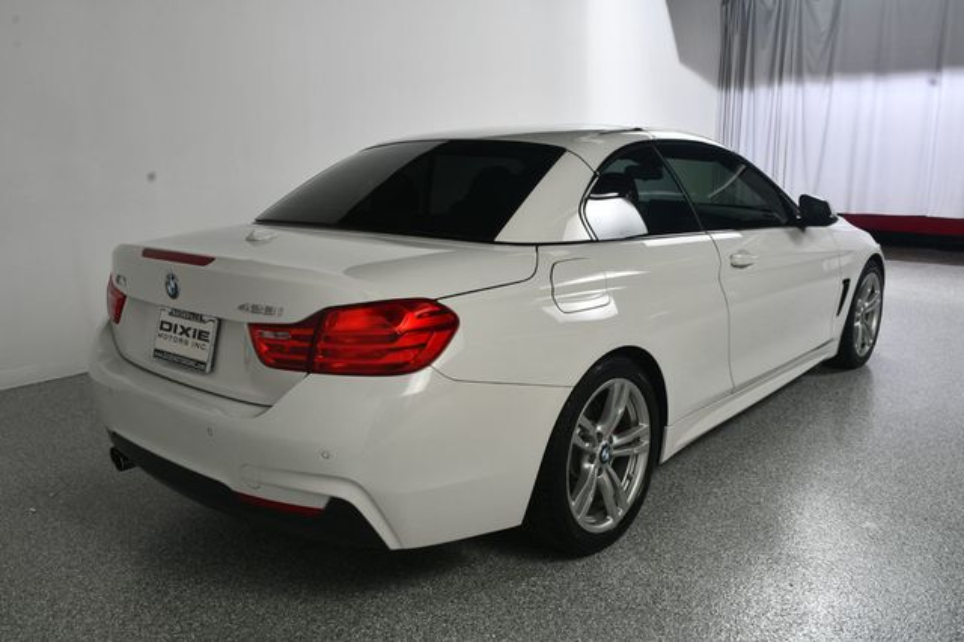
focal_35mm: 30
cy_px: 321
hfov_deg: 62.0
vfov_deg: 43.6
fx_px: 803
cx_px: 482
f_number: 13
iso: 100
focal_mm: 20
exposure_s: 1/160
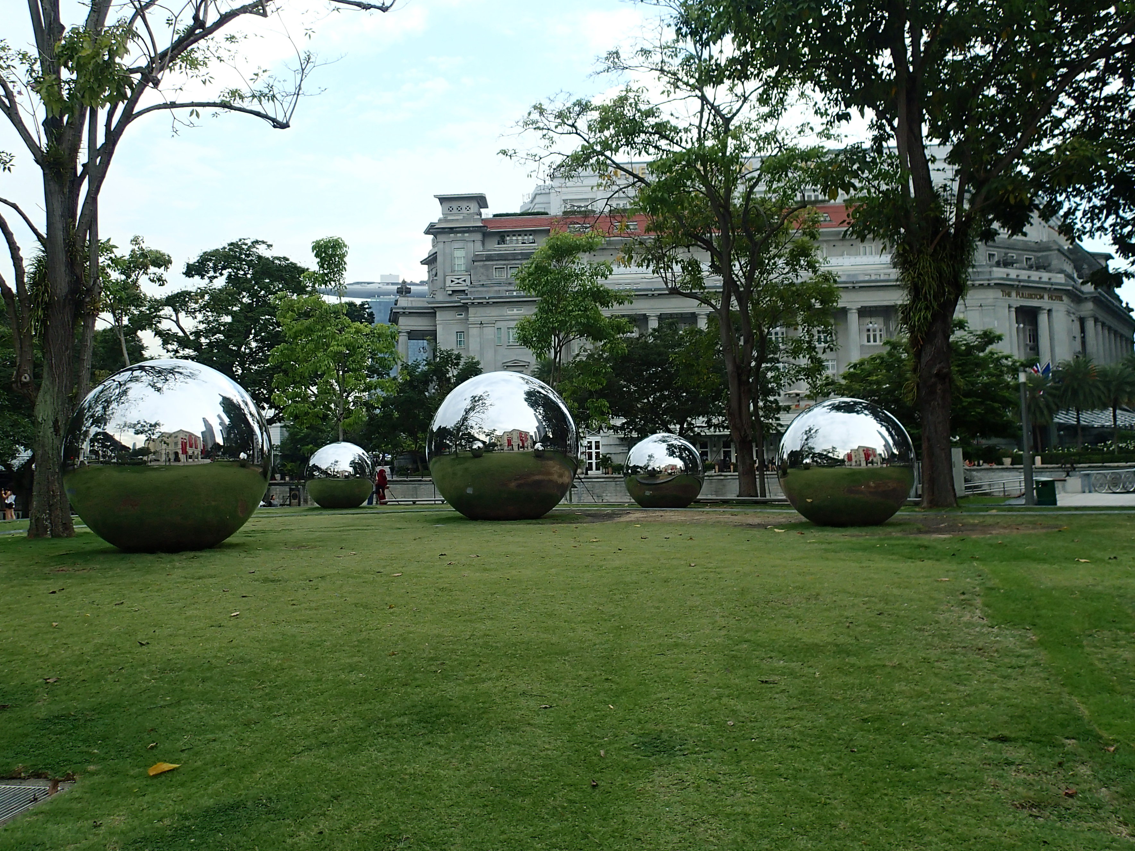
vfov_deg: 49.7
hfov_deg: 63.4
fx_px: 918
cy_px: 410
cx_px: 554
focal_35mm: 28
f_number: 2.8
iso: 100
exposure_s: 1/250
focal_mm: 4.5
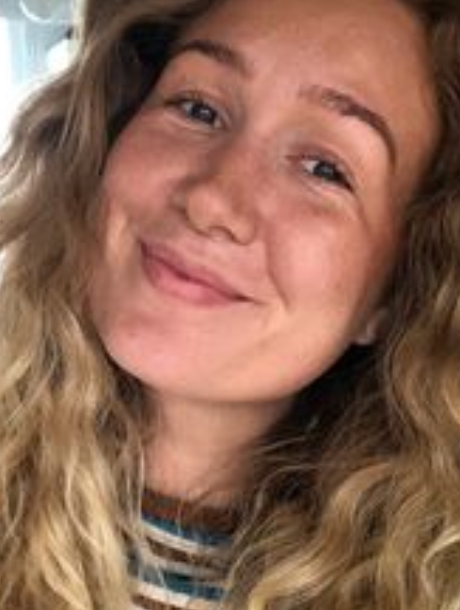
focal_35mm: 59
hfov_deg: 24.8
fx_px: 1041
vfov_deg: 32.6
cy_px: 332
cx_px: 158
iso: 250
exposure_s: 1/60
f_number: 2.2
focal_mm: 2.87
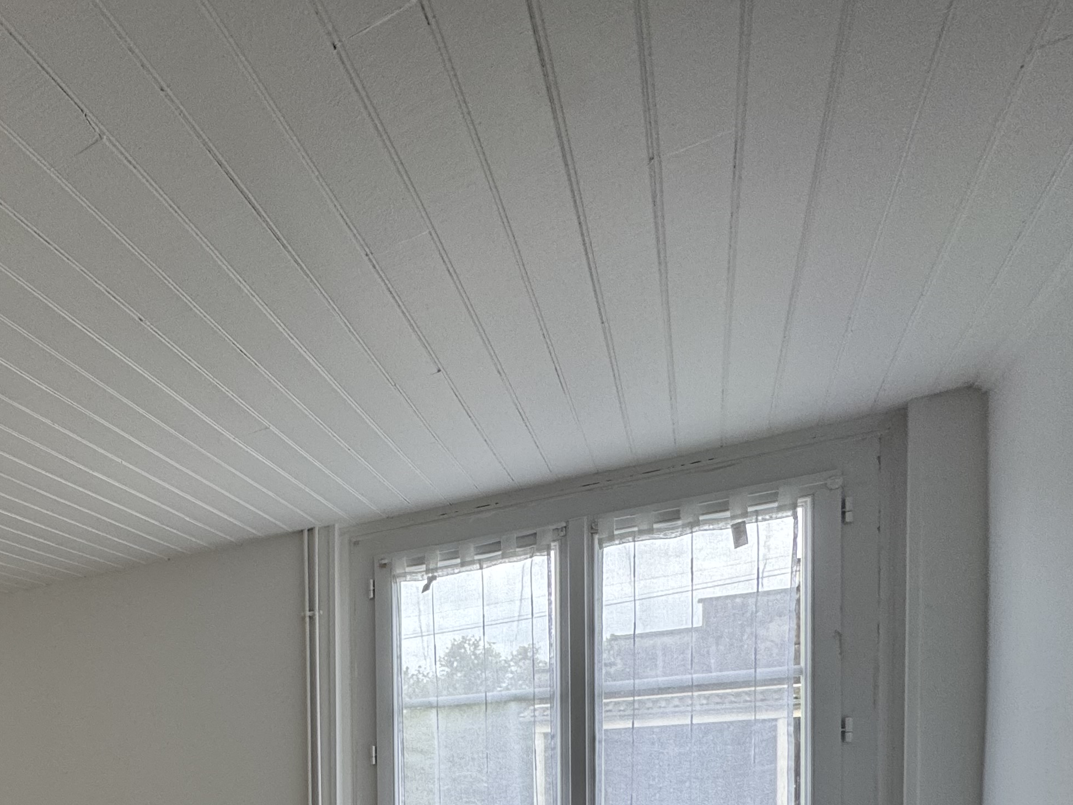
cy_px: 831
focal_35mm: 29
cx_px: -11
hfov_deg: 49.6
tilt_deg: -1.9
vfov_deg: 41.1
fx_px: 899
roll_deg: +2.2
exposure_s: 1/100
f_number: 2.2
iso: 100
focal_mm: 2.22
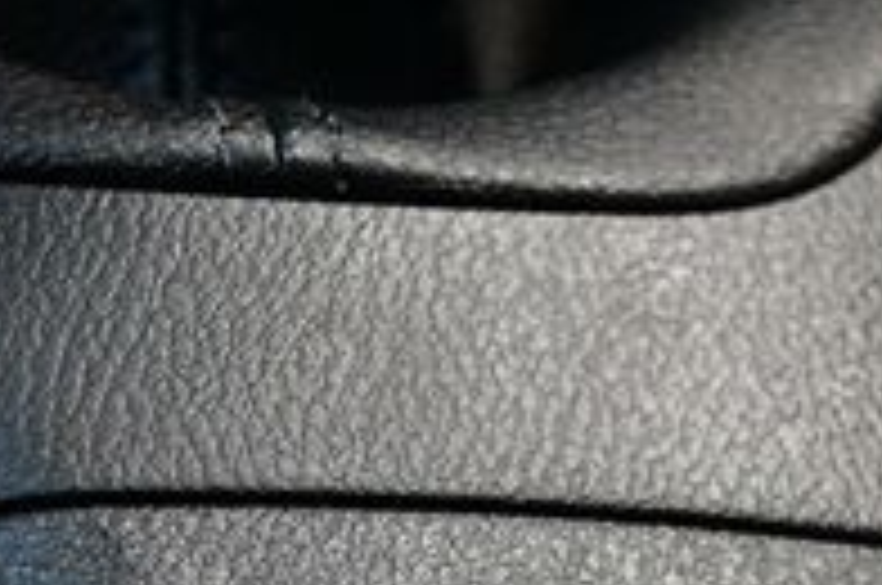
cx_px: 801
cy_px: 882
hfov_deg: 18.6
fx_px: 2642
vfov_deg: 12.0
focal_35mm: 108
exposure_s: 1/60
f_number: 3.8
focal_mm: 22
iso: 5000
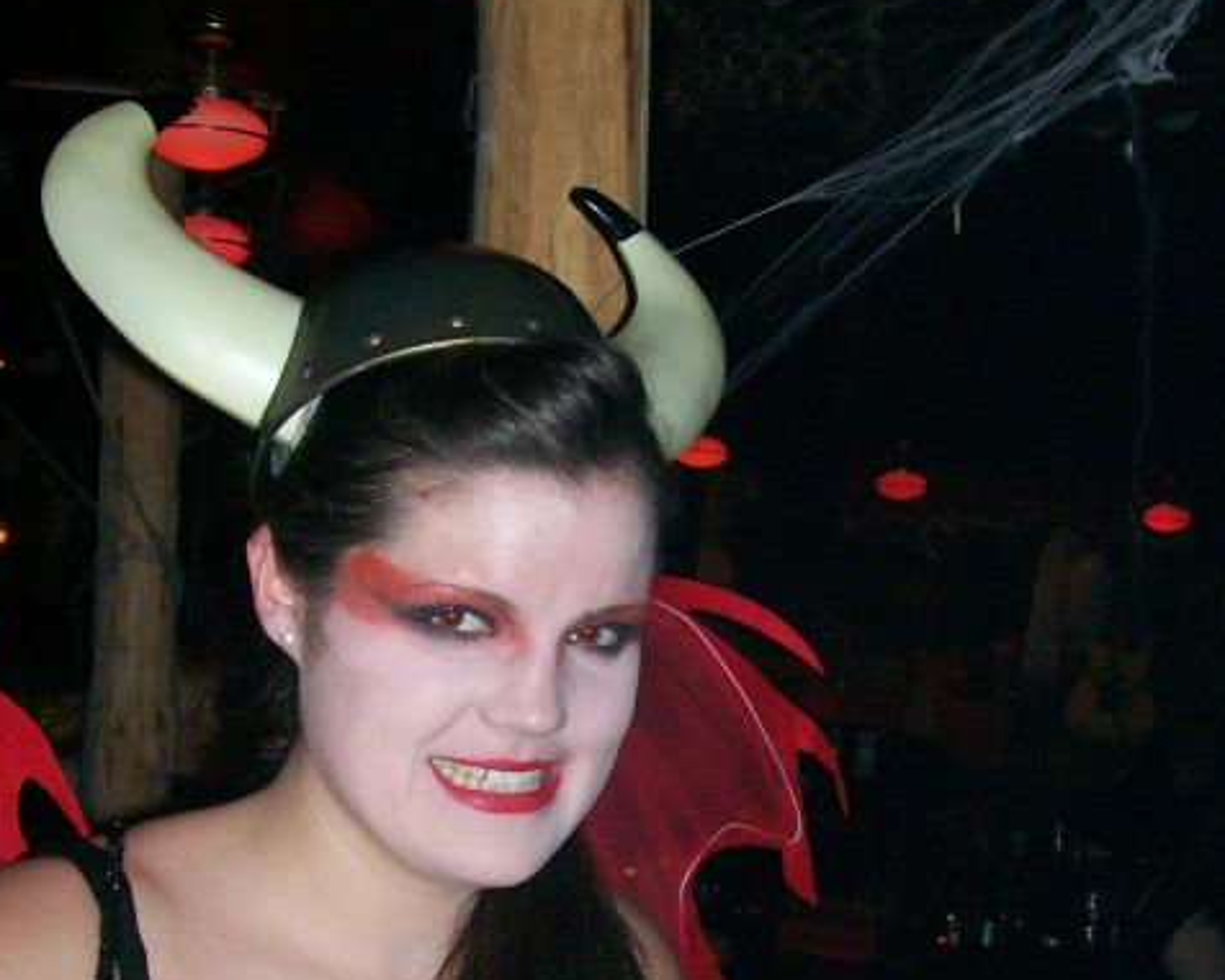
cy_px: 584
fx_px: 2139
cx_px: 625
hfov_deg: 31.9
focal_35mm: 59
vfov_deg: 25.8
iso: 140
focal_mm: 6
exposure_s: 1/45.3
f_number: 2.7
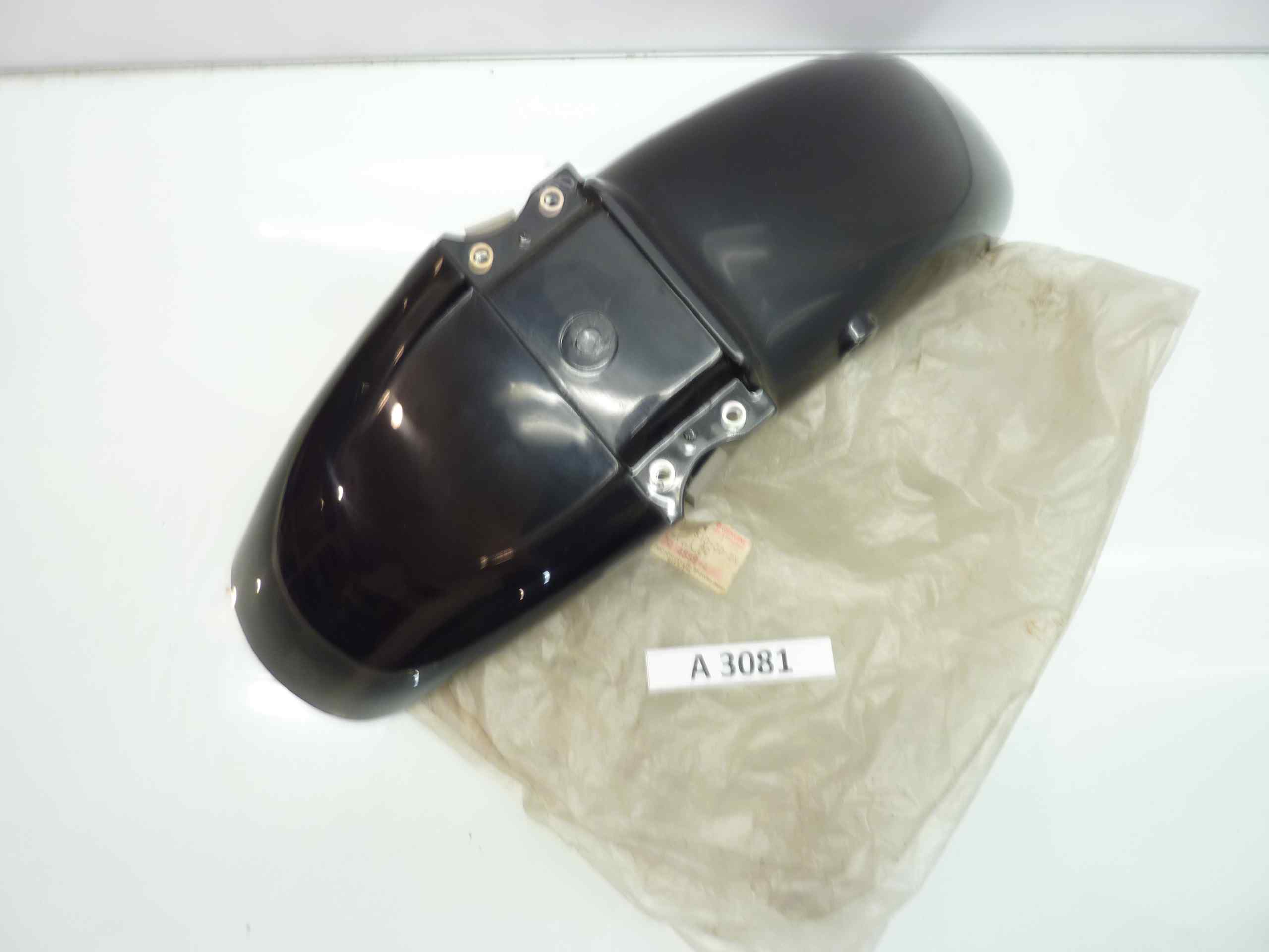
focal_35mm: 25
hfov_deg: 69.4
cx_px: 634
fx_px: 916
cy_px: 476
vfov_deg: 54.9
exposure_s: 1/8
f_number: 3.3
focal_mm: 4.1
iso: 80
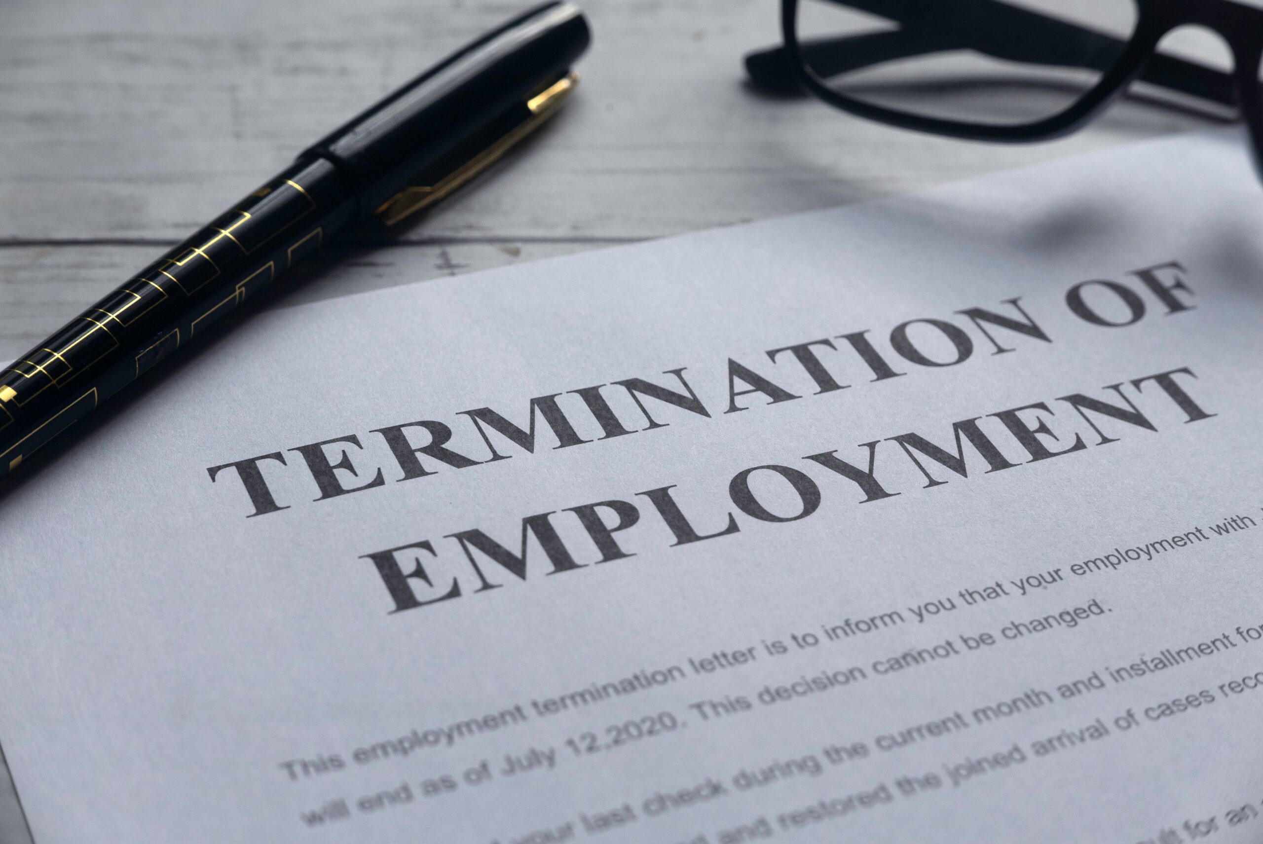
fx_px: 2633
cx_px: 632
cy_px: 422
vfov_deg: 18.2
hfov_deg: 27.0
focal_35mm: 75
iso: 200
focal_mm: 34
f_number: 5
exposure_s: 1/125
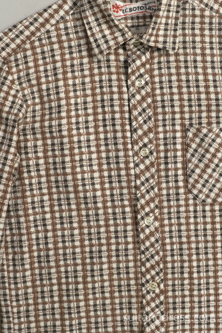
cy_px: 157
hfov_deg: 26.5
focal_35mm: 51
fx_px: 472
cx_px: 108
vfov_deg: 38.9
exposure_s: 1/25
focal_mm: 32
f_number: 10
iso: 400
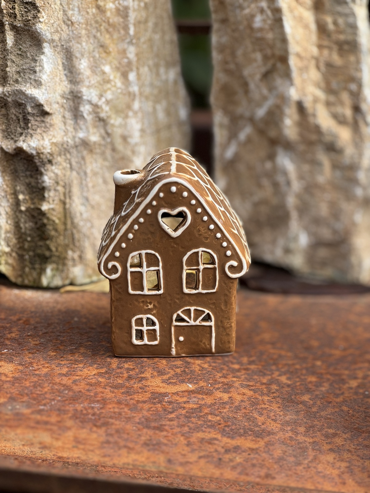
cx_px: 185
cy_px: 246
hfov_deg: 19.1
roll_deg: +0.5
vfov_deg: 25.3
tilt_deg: -17.7
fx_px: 1097
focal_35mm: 77
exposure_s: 1/233
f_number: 2.8
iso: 25
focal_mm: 9
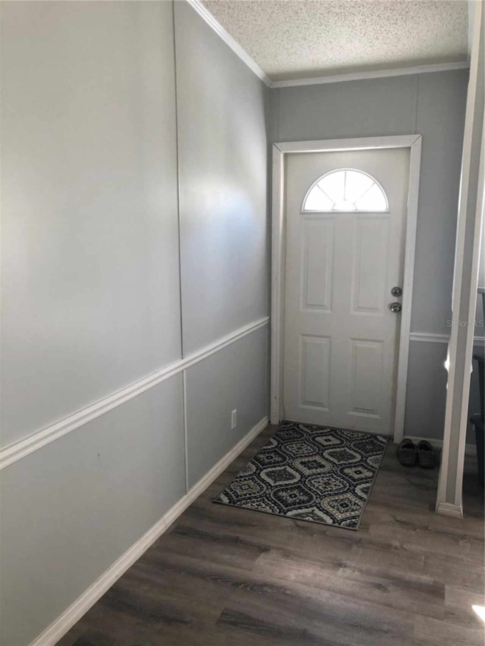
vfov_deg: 63.4
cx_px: 242
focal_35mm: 28
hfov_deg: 49.8
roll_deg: +0.1
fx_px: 523
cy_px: 323
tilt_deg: -9.9
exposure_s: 1/30
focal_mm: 3.99
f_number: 1.8
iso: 25
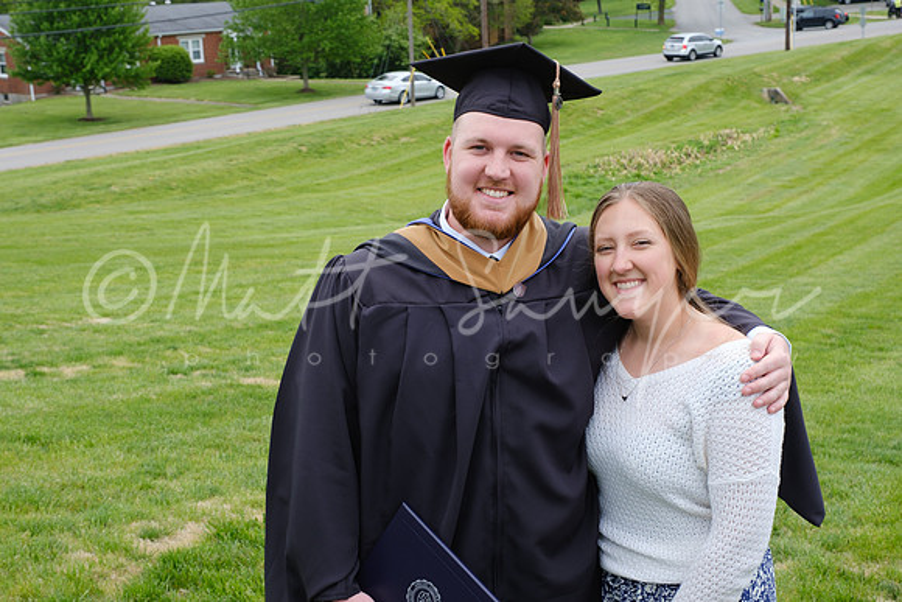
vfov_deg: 26.5
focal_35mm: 51
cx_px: 451
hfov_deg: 38.9
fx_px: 1278
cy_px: 301
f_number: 8
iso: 200
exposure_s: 1/125
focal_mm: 34.2
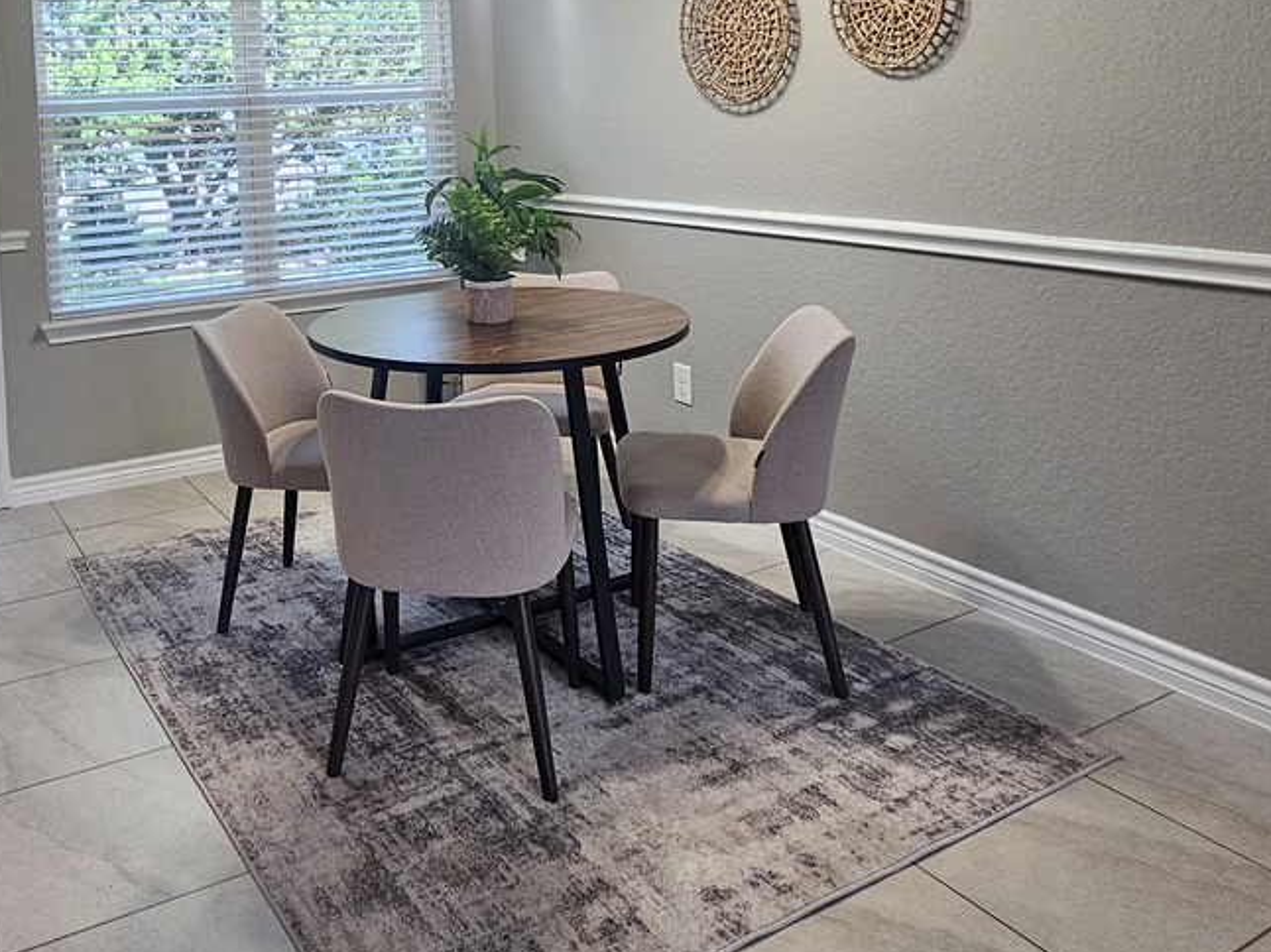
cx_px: 411
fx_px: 1064
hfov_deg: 60.1
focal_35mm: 29
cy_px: 138
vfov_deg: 44.8
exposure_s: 1/60
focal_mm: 2.2
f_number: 2.2
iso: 64
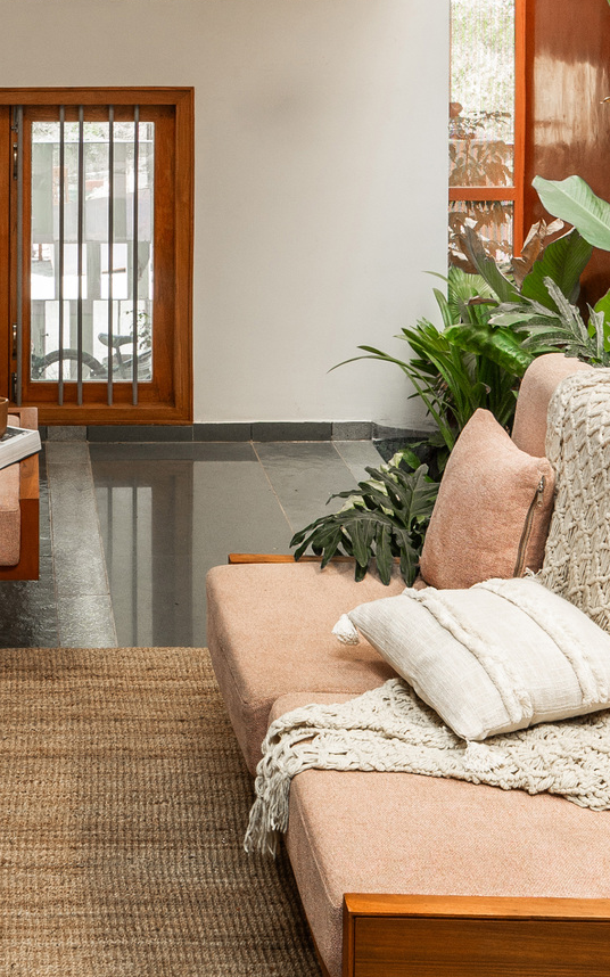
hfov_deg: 21.8
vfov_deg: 25.7
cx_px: -28
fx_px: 1517
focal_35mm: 57
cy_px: -520
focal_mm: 16
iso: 320
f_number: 8
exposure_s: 1/8
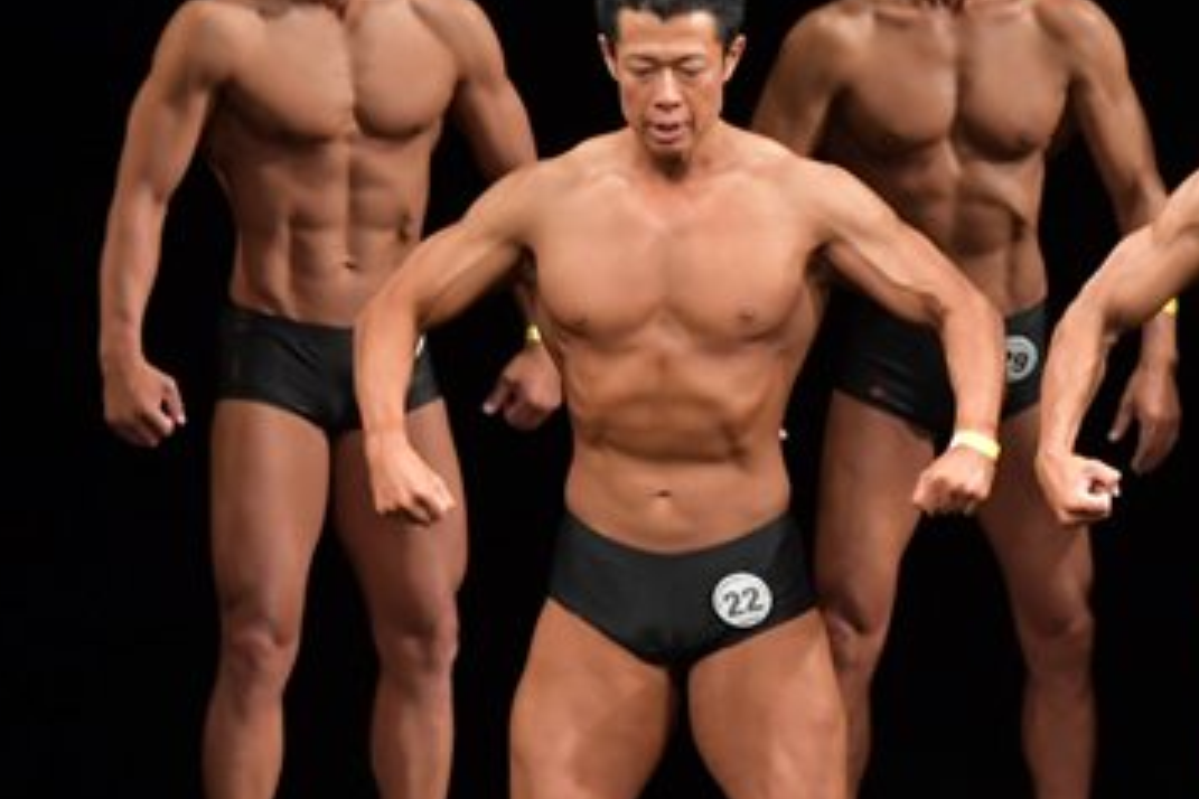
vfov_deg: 2.5
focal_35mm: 554
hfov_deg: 3.7
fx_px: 18450
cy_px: 571
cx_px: 1033
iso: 3200
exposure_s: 1/400
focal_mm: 170
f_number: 5.6
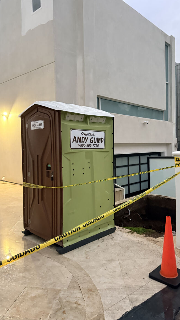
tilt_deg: -0.9
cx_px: 109
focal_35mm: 27
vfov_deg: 69.8
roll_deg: +1.2
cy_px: 155
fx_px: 229
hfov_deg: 42.7
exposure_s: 1/59
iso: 800
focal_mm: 6.76
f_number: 1.78
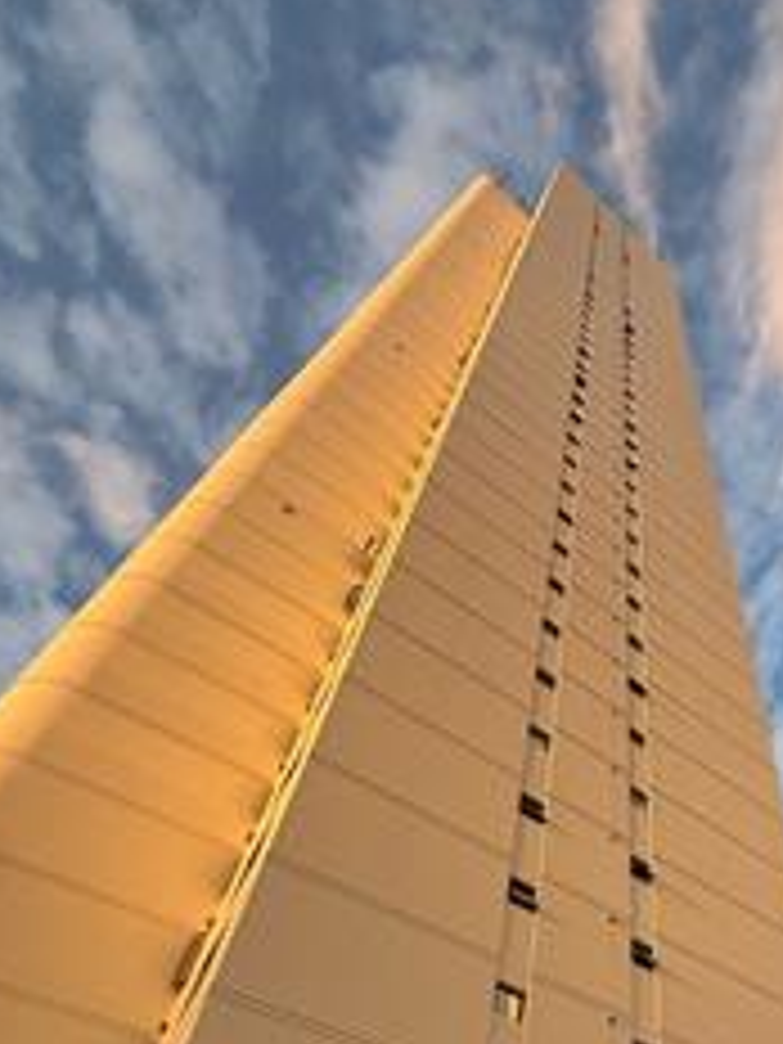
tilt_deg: +42.1
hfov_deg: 44.5
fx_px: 875
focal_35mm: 29
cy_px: 981
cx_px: 684
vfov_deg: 52.4
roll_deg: +5.9
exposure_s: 1/224
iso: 50
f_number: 2.2
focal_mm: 2.22
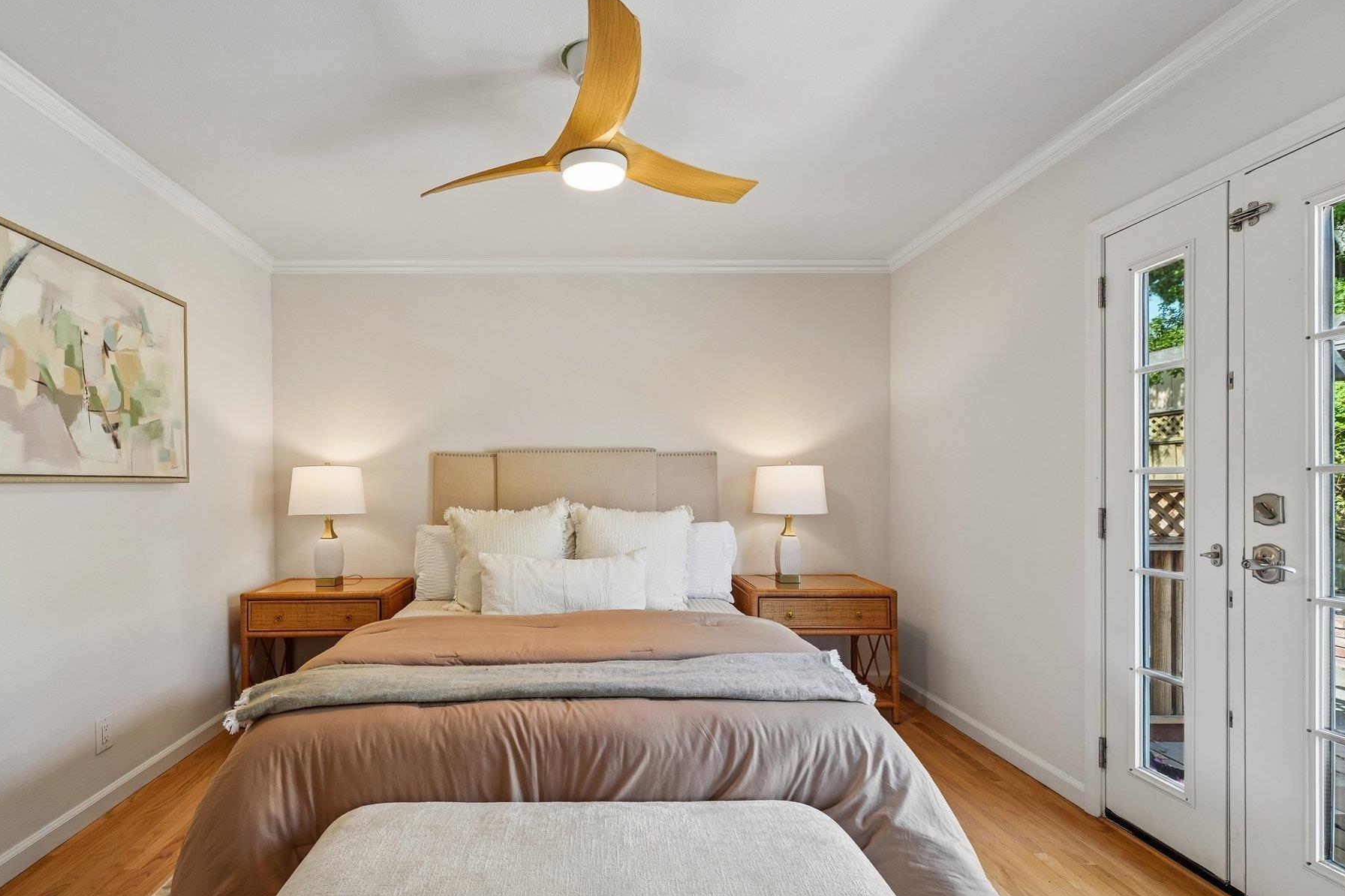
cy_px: 478
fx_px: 598
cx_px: 598
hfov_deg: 96.4
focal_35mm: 16
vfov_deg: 73.6
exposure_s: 1/40
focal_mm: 14
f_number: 8
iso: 500
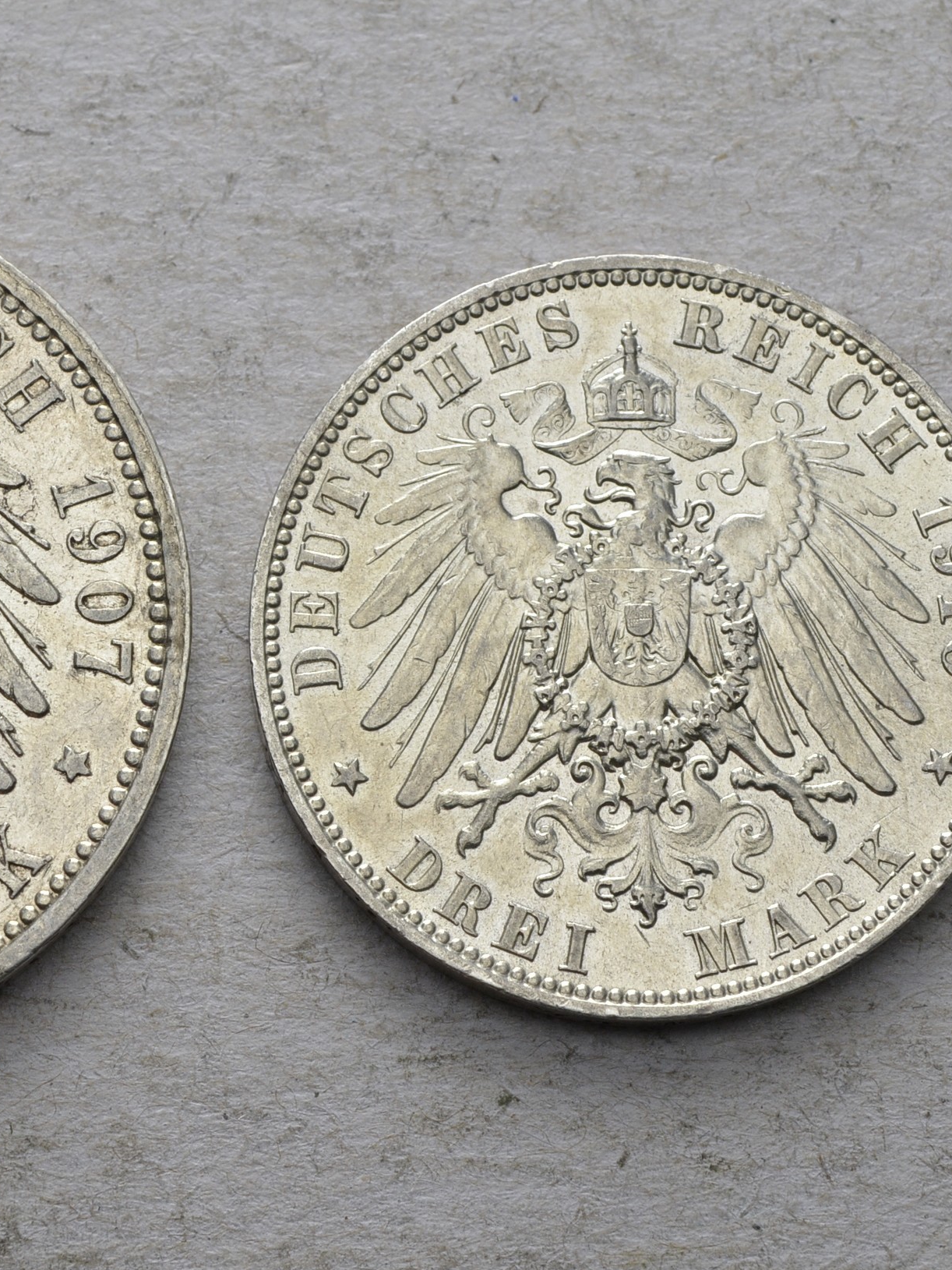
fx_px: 4390
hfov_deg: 12.3
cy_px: 635
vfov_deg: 16.5
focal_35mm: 120
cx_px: 166
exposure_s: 1/250
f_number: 14
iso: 400
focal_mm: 55
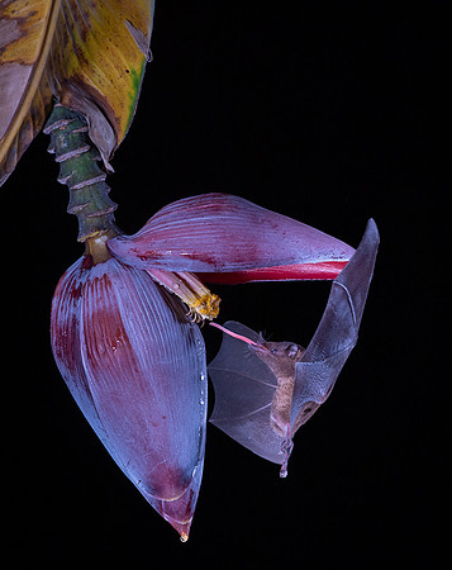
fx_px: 6283
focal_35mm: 374
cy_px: 387
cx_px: 316
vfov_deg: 5.2
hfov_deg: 4.1
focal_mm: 195
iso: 800
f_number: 8
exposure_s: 1/250
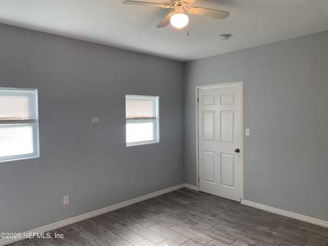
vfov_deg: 53.0
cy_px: 123
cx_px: 164
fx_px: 246
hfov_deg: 67.4
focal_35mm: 26
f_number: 1.8
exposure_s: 1/60
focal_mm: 4.25
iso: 50
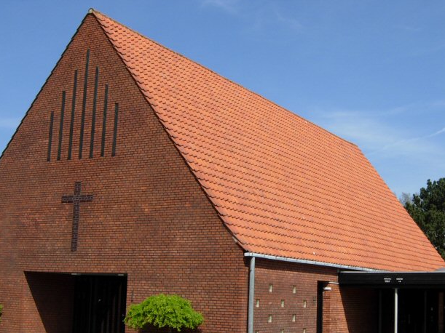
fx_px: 681
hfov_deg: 36.0
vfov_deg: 27.5
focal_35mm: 53
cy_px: 158
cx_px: 280
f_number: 6.8
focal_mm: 7.5
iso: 50
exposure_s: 1/304
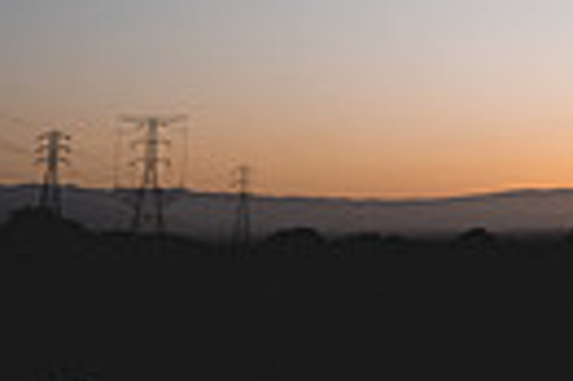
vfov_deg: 16.5
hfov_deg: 20.7
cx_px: 914
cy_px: -50
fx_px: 1272
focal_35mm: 80
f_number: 2.8
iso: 1250
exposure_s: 1/5000
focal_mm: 18
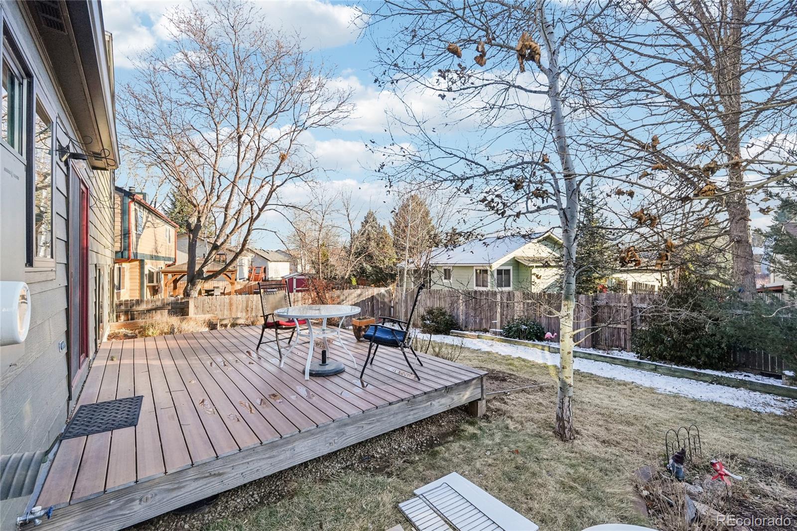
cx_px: 398
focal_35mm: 15
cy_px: 266
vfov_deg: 77.3
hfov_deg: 100.4
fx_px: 332
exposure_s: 1/320
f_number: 8
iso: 800
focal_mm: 10
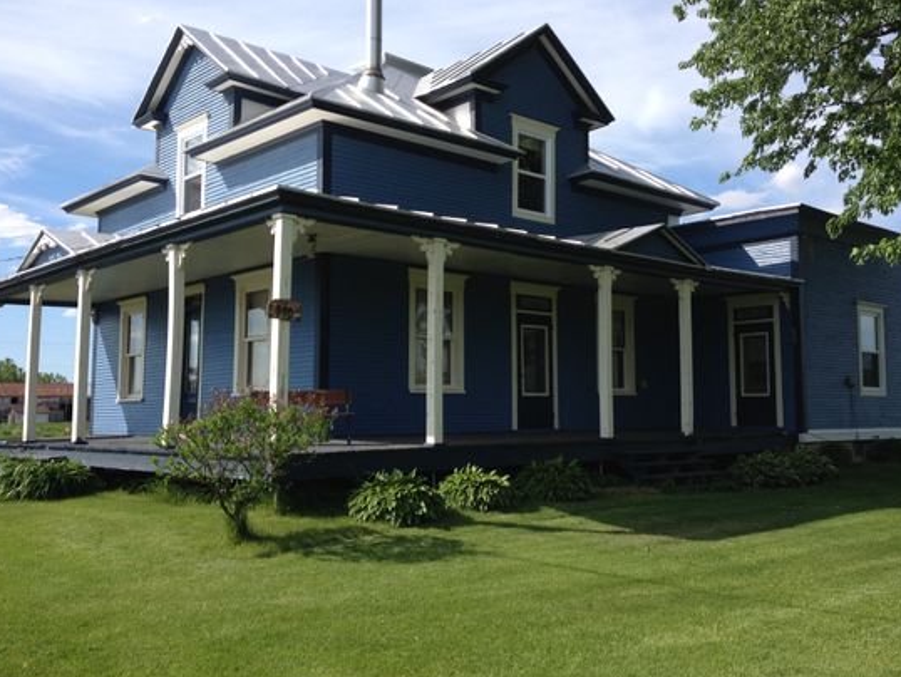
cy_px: 320
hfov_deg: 47.8
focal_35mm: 39
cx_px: 484
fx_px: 1016
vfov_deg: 36.8
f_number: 2.4
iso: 50
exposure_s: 1/1346
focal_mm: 4.28
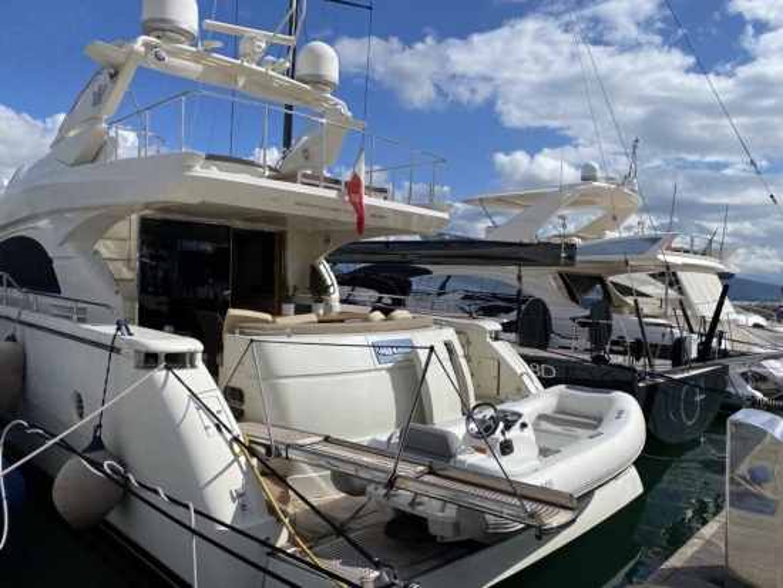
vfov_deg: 53.1
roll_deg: -2.0
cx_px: 392
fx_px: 588
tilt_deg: +0.0
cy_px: 294
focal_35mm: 26
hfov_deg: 67.3
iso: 32
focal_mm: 4.25
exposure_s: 1/6061
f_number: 1.8
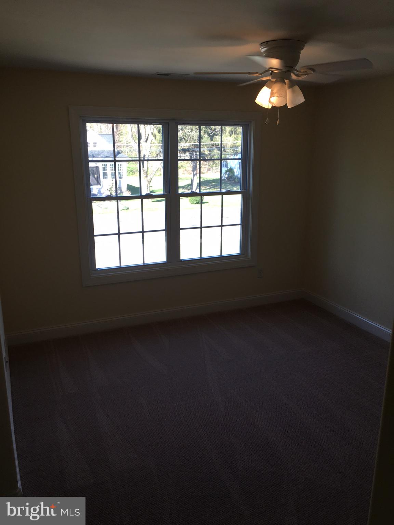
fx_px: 440
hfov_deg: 48.2
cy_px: 262
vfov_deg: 61.7
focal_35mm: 29
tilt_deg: -14.5
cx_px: 197
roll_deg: -1.1
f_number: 2.2
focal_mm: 4.15
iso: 25
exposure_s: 1/60
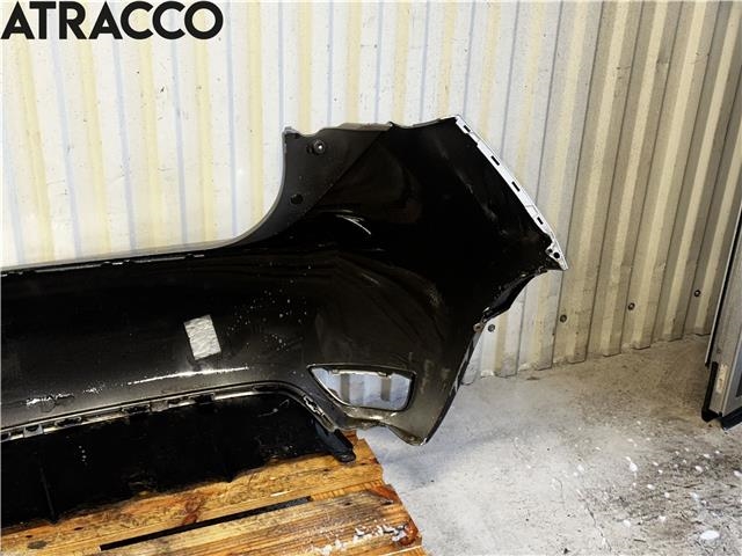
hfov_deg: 39.7
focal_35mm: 48
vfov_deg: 30.3
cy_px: 278
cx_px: 371
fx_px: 1029
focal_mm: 6.86
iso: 64
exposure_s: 1/25
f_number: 1.78
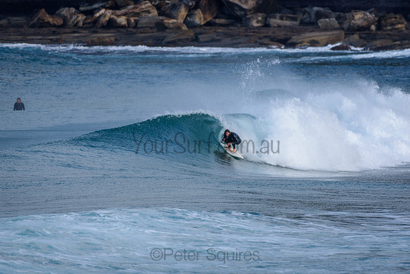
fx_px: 8543
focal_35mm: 750
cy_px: 137
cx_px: 205
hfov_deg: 2.7
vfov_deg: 1.8
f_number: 5.6
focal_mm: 500
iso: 450
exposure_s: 1/2000
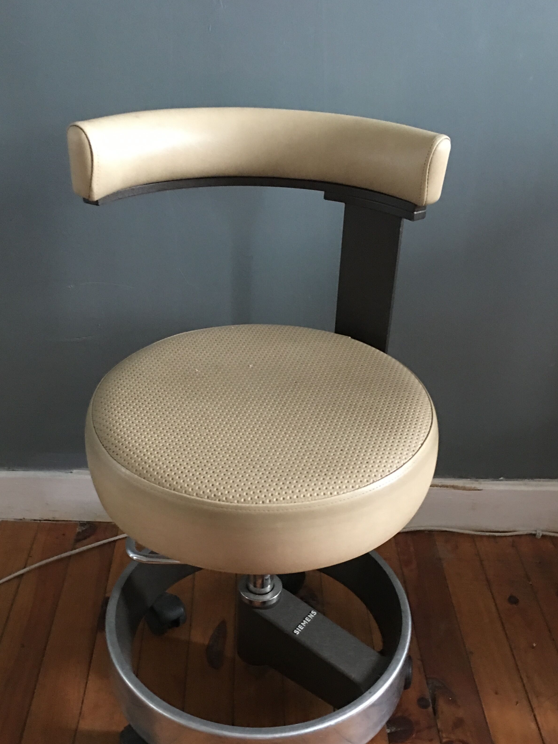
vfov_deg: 49.8
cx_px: 276
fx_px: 795
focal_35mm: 37
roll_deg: -3.5
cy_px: 452
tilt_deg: -35.6
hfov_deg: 38.7
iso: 100
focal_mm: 4.15
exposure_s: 1/4
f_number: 2.2
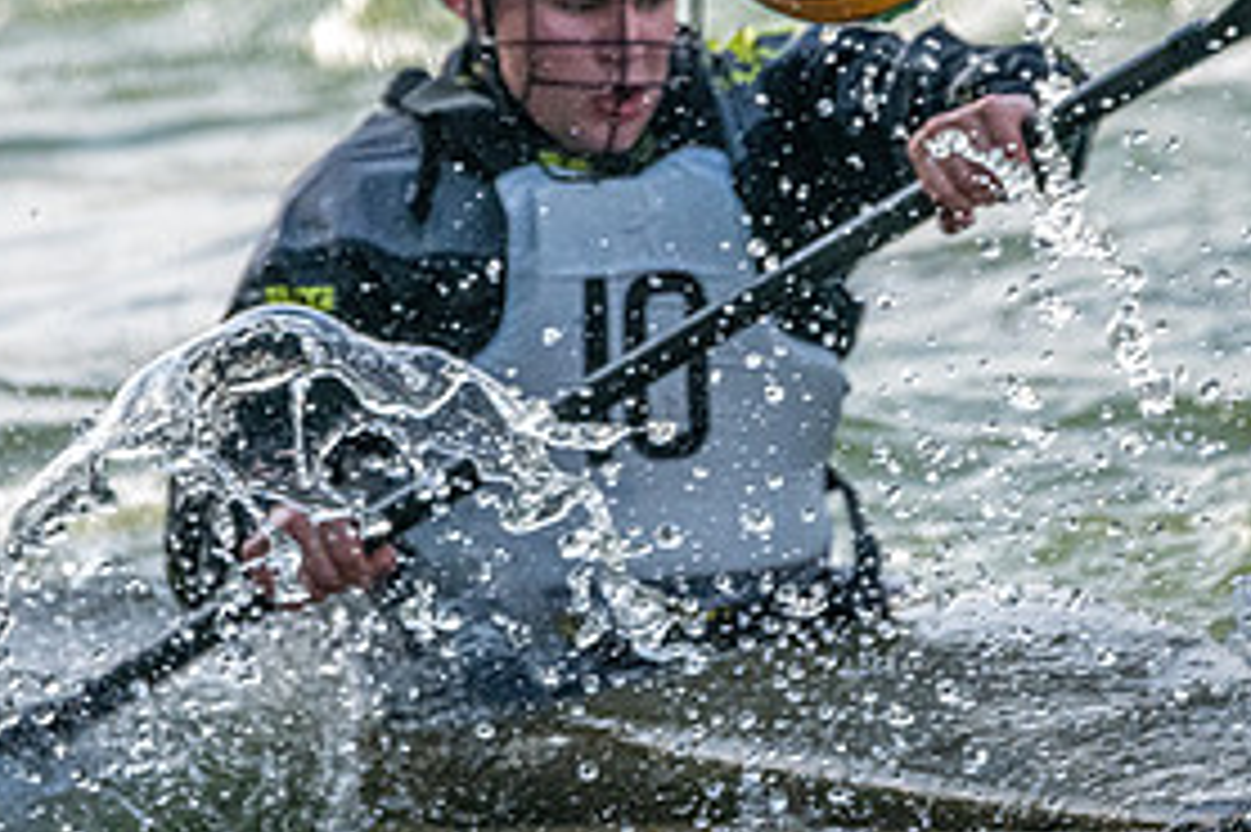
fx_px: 28998
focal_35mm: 835
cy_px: 313
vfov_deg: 1.6
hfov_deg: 2.5
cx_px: 738
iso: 2500
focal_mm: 400
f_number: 9
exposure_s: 1/3200
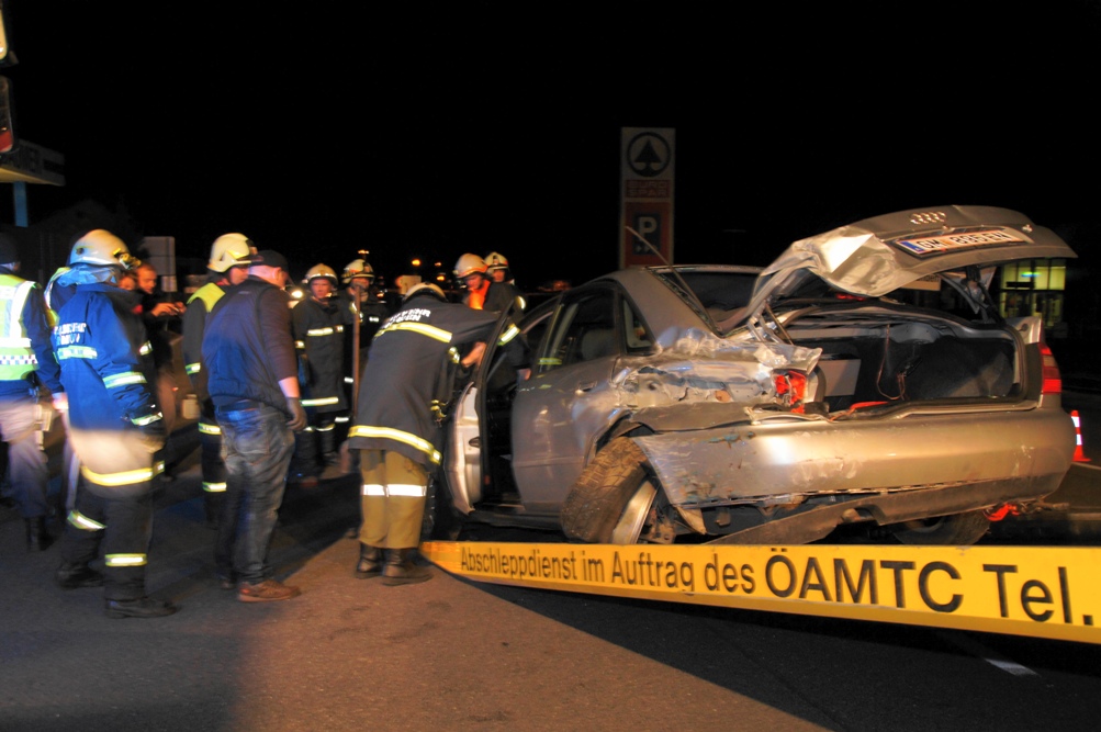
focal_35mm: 36
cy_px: 366
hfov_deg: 53.2
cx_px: 550
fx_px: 1100
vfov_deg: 36.8
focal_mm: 24
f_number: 4
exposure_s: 1/20
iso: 800
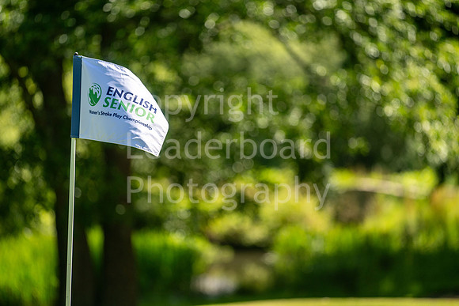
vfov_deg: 4.6
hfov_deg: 6.9
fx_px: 3826
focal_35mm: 300
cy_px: 153
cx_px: 230
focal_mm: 300
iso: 200
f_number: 4
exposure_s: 1/1000
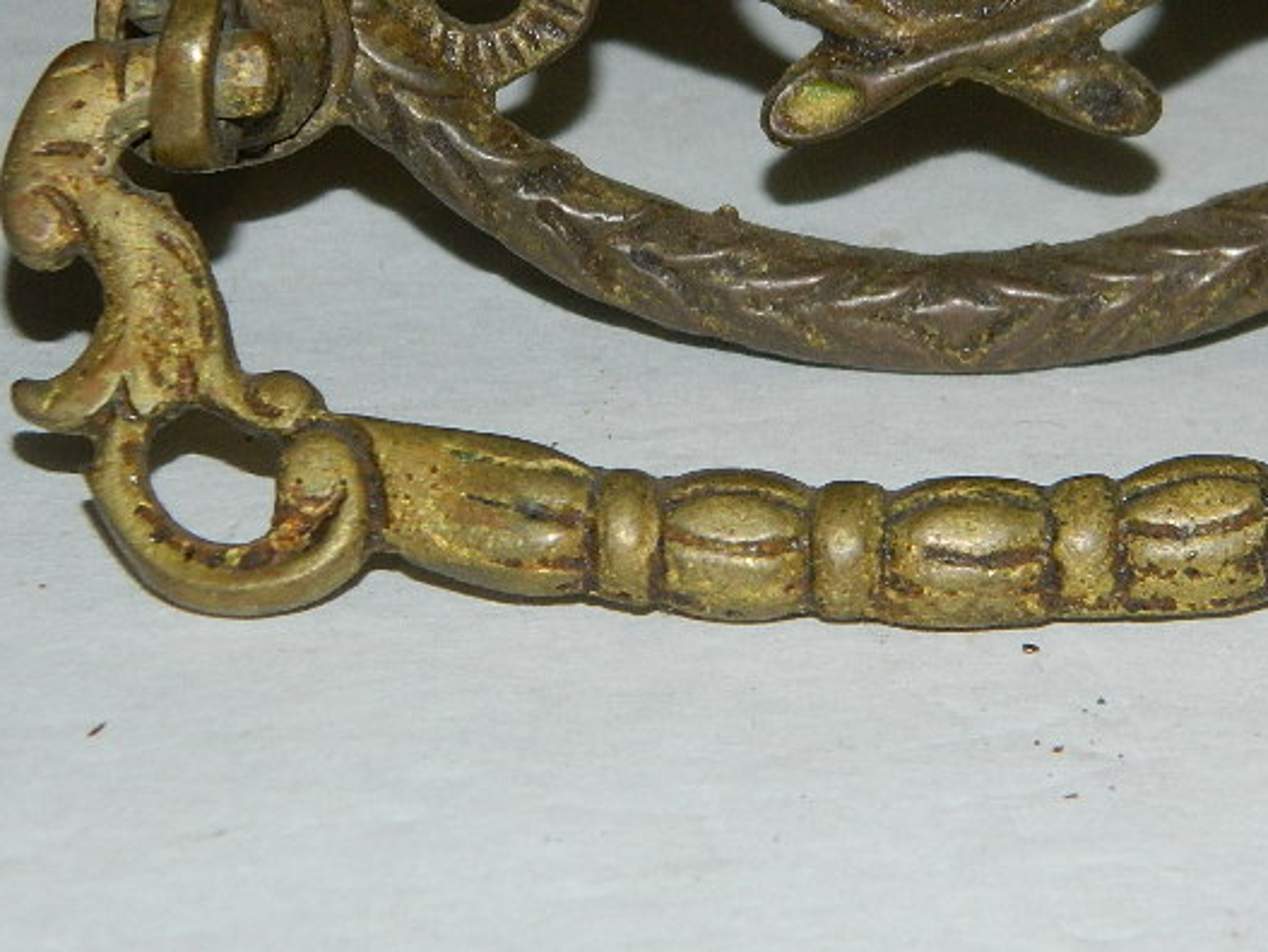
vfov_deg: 7.4
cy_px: 58
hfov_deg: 9.9
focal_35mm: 200
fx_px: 7331
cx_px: 931
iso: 200
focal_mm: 18.6
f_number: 4.5
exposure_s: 1/60
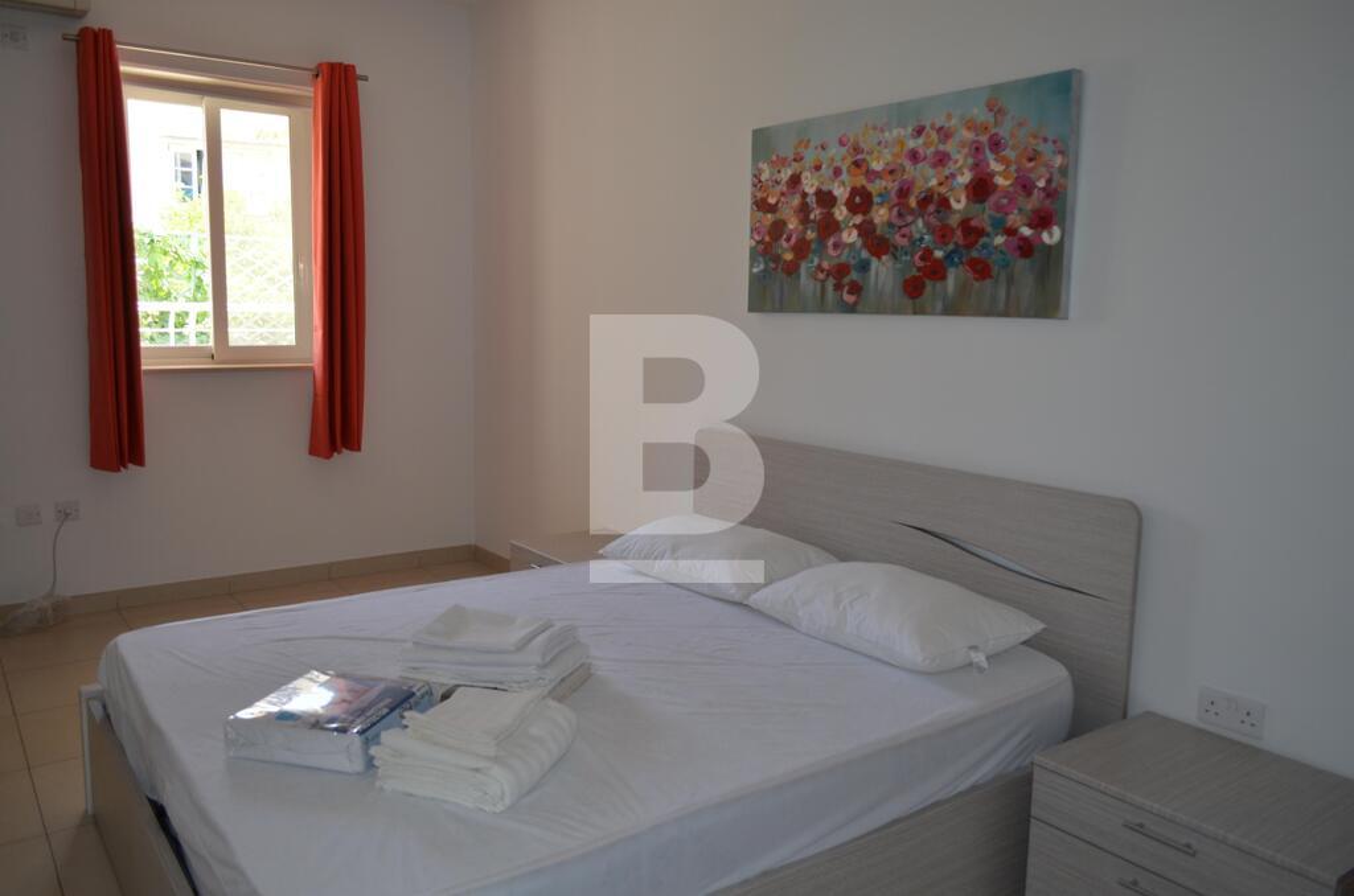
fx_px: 1013
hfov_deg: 67.5
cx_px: 677
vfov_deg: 47.7
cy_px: 448
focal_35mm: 27
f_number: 3.5
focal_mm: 18
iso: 320
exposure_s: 1/125
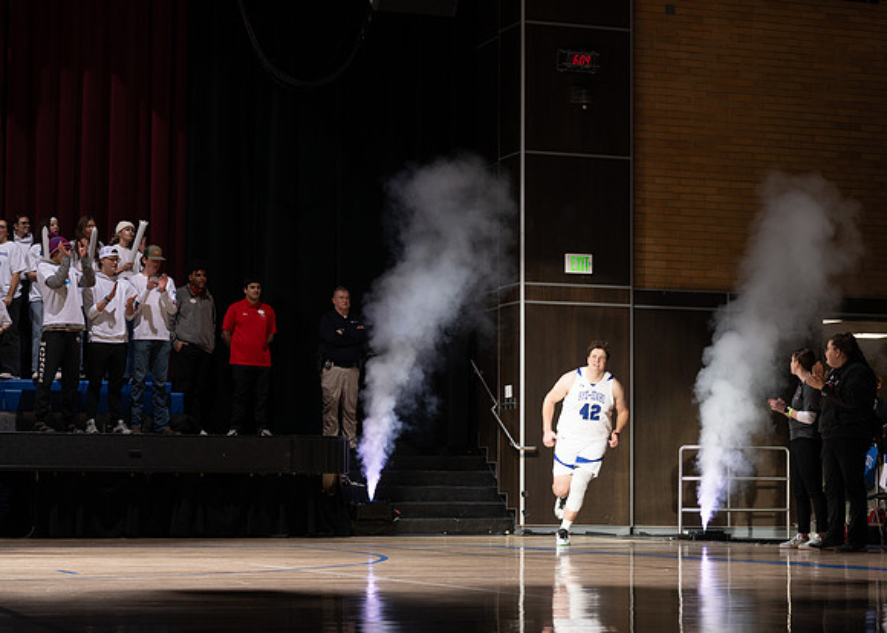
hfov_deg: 23.1
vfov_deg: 16.6
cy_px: 347
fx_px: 2171
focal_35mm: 86
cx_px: 495
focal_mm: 70
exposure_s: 1/60
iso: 100
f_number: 6.3
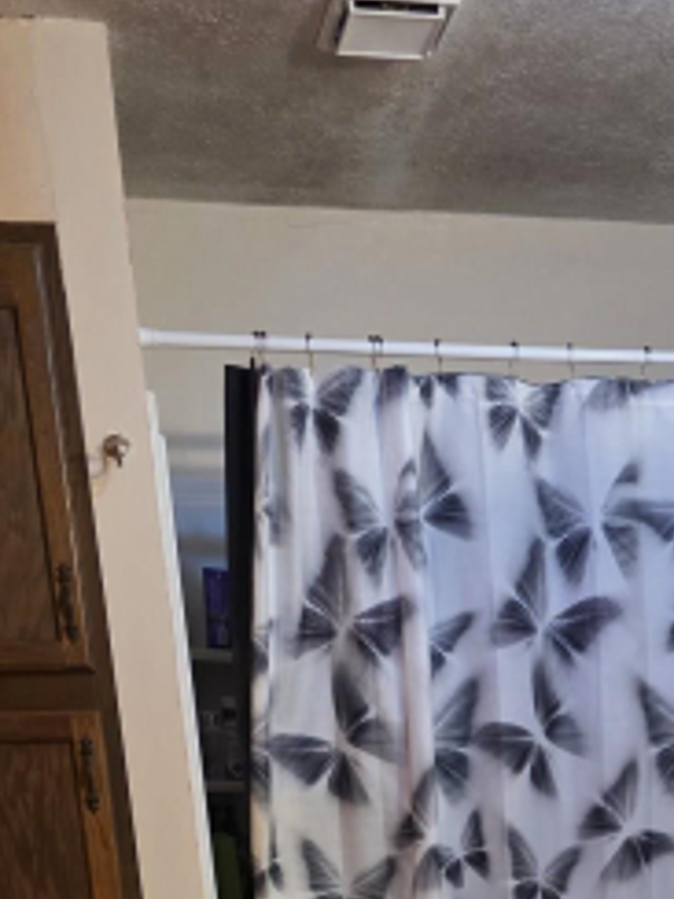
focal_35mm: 63
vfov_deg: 26.0
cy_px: 1188
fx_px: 1636
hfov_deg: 22.7
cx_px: 611
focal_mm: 6.3
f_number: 1.7
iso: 500
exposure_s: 1/120
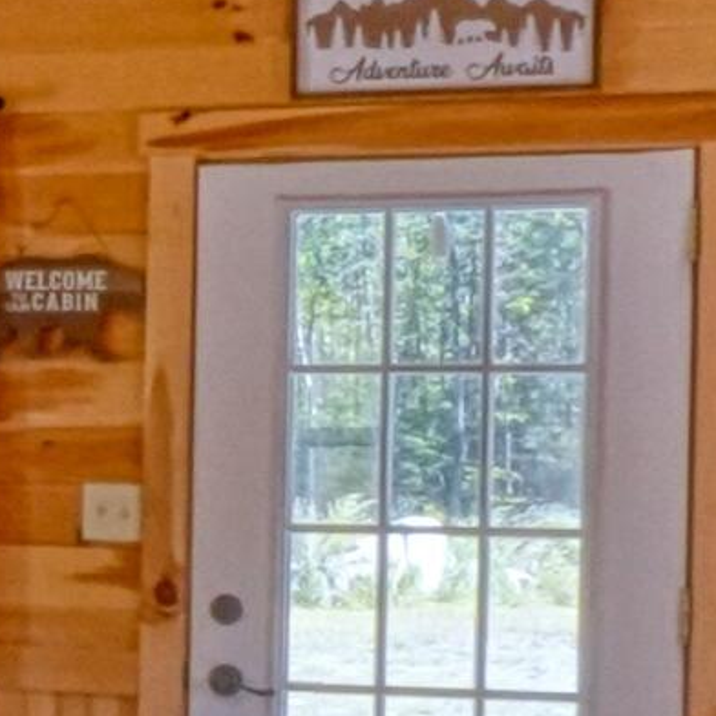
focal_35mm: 156
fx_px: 3651
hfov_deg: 9.3
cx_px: -1317
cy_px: 545
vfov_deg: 11.2
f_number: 22
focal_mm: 16
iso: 10000
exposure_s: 1/30
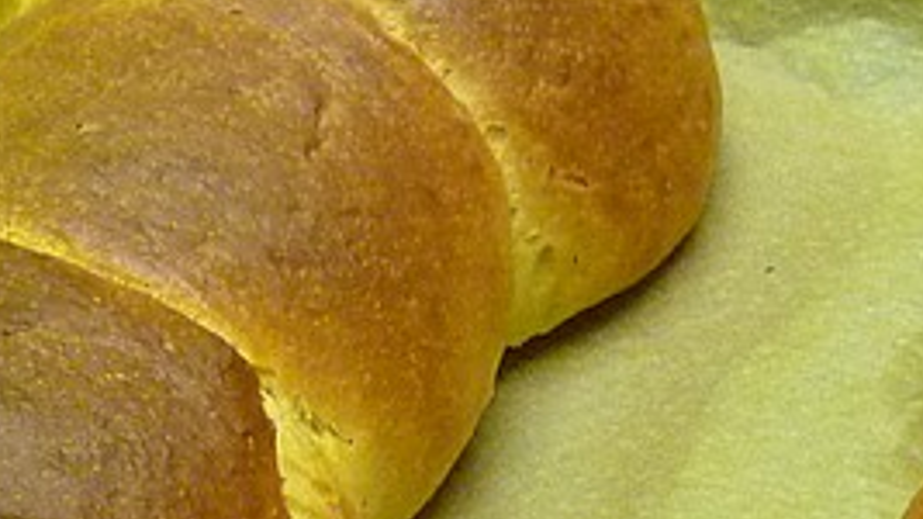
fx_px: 3376
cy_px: 1045
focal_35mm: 138
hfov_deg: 15.6
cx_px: 453
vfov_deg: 8.3
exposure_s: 1/30
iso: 400
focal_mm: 5.5
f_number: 2.8
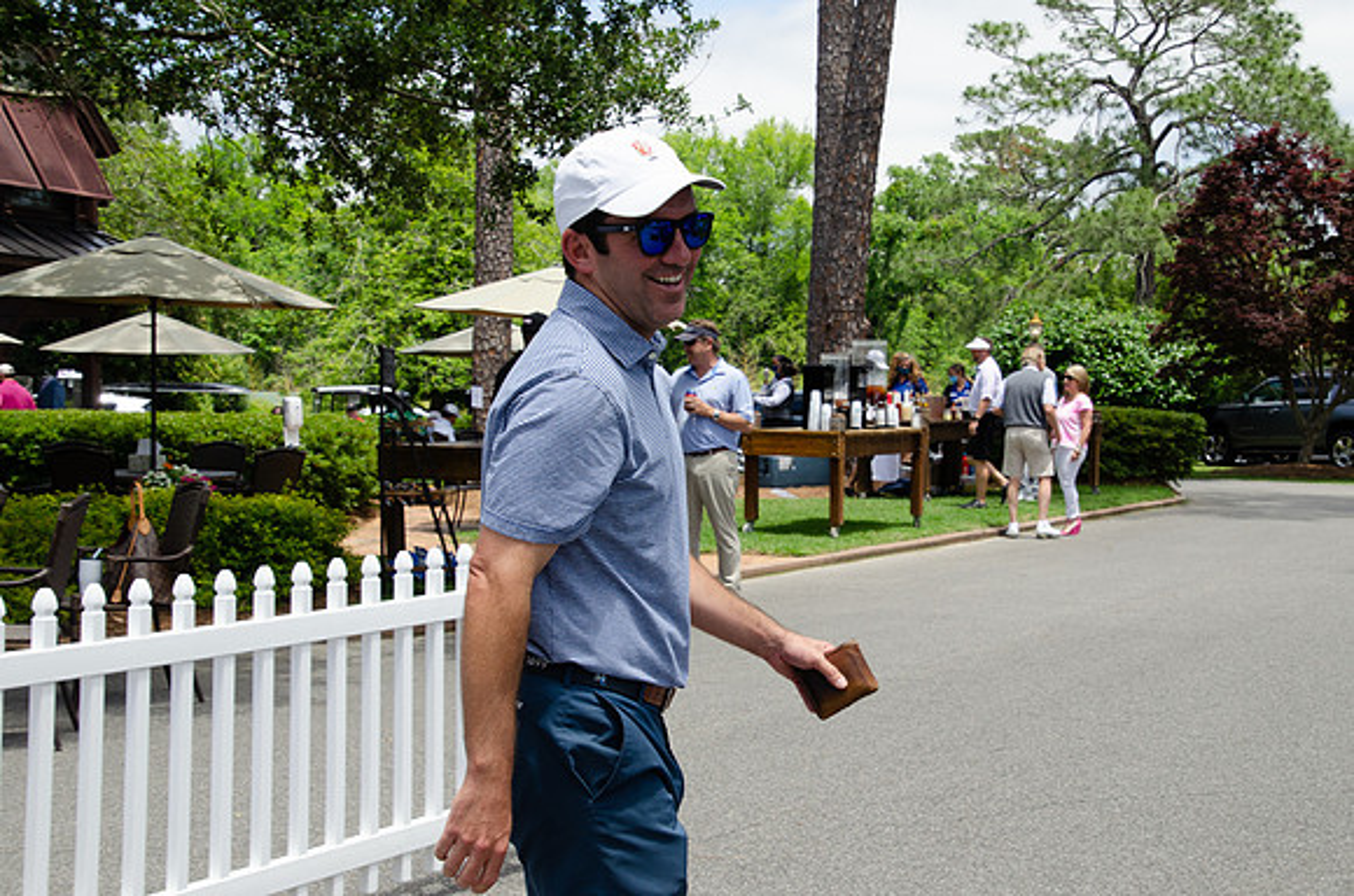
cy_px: 448
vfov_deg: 23.7
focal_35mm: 57
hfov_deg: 35.1
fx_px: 2139
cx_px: 677
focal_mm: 38
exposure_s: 1/500
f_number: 11
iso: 400
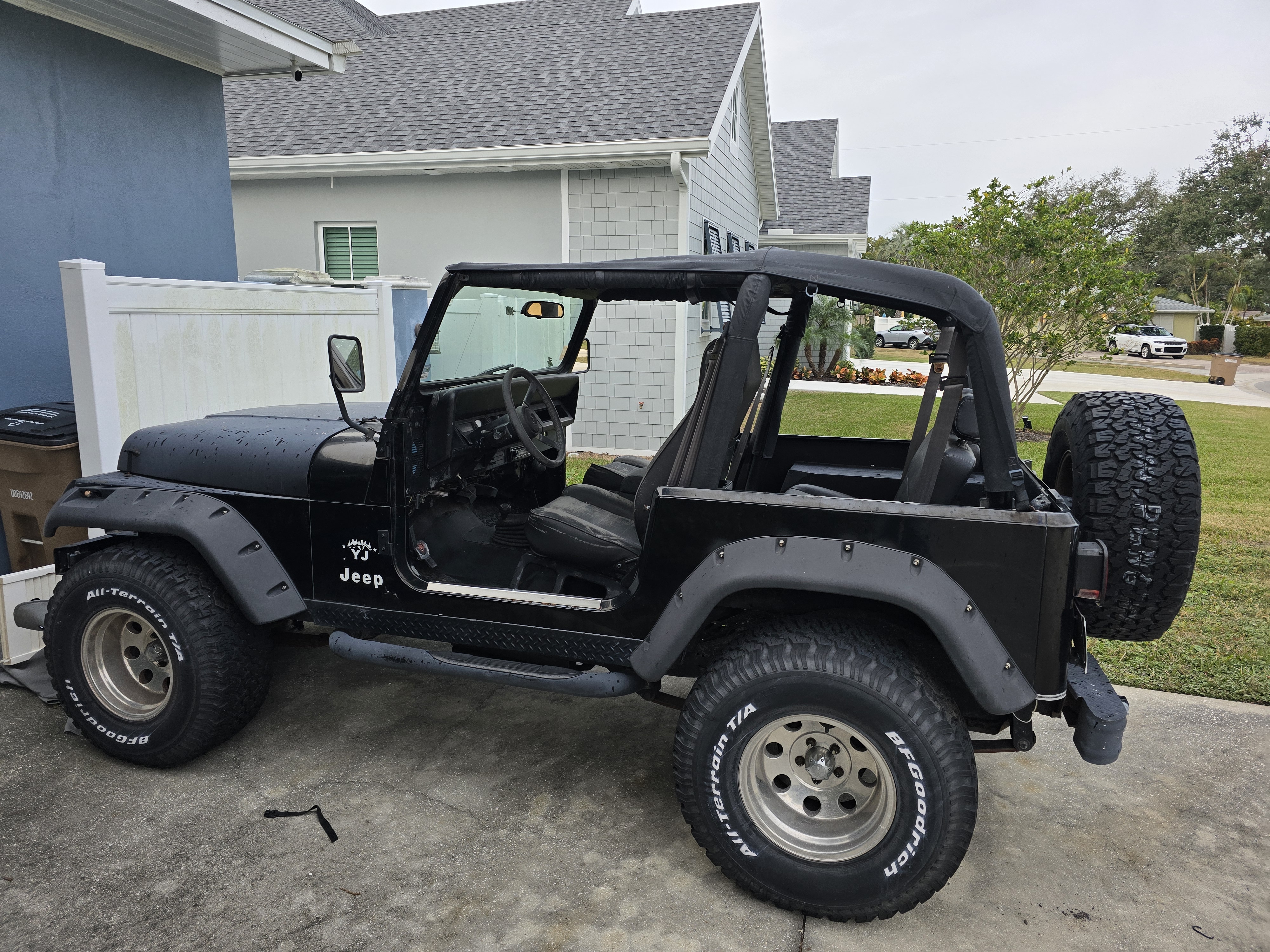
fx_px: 844
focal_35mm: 23
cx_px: 635
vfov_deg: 58.9
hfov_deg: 73.9
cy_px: 476
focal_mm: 6.3
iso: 80
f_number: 1.7
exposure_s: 1/180
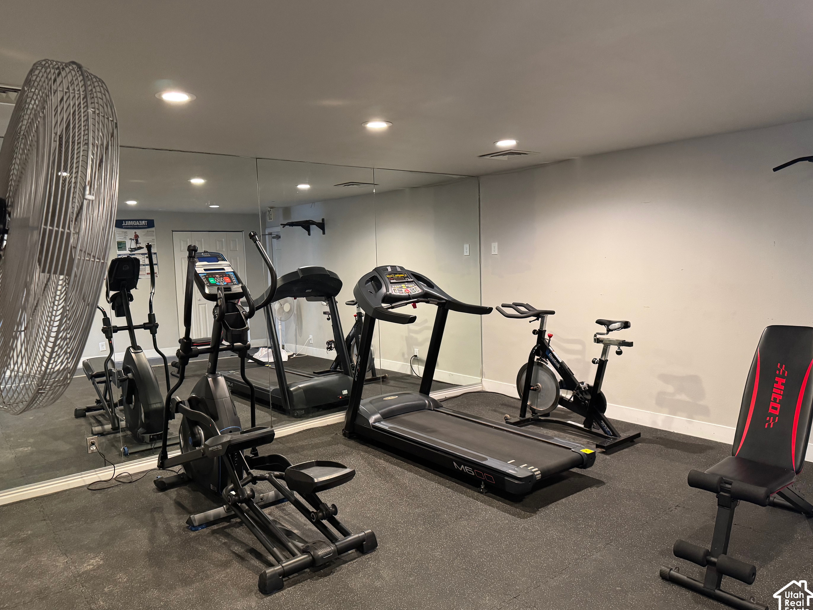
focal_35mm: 25
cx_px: 404
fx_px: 587
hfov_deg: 69.4
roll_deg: +1.4
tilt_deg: -6.7
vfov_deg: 54.9
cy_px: 312
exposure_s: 1/60
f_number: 1.78
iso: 800
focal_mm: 6.76
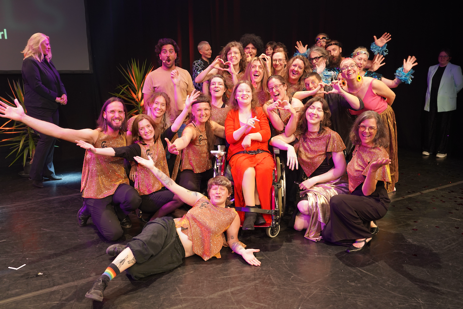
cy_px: 154
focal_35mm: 31
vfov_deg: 42.3
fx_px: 399
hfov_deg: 60.3
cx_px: 232
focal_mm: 31
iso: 1600
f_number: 4
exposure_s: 1/160
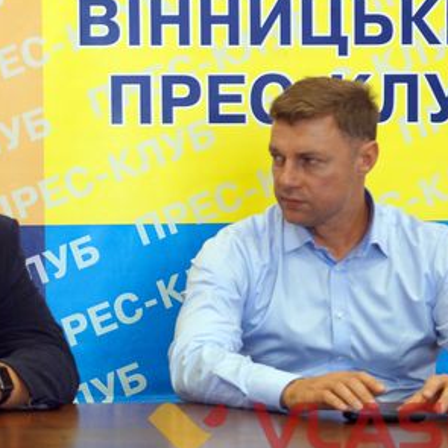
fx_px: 1772
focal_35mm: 121
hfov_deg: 14.3
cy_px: 222
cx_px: 56
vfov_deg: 14.4
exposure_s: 1/160
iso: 1250
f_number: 4.5
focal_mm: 40
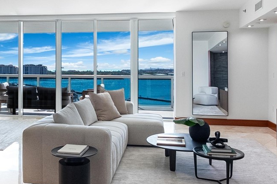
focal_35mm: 37
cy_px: 71
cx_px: 95
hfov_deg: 51.0
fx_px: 285
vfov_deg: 35.8
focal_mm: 7
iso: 800
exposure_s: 1/320
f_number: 4.5
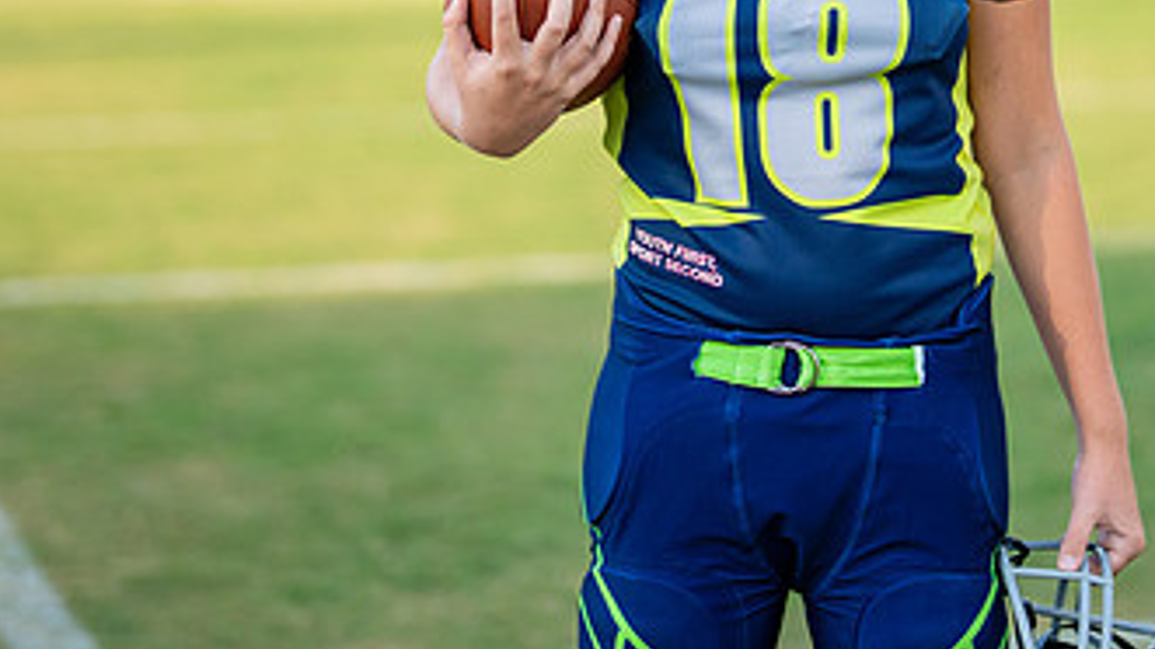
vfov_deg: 10.2
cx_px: 759
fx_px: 3582
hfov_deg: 18.3
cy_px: -113
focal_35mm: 117
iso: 100
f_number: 1.2
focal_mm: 50
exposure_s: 1/2500
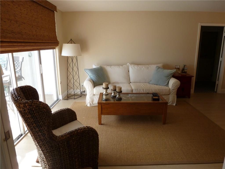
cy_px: 84
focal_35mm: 24
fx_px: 156
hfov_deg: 71.6
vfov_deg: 56.8
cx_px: 112
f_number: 3.3
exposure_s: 1/80
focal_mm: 4.3
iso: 100
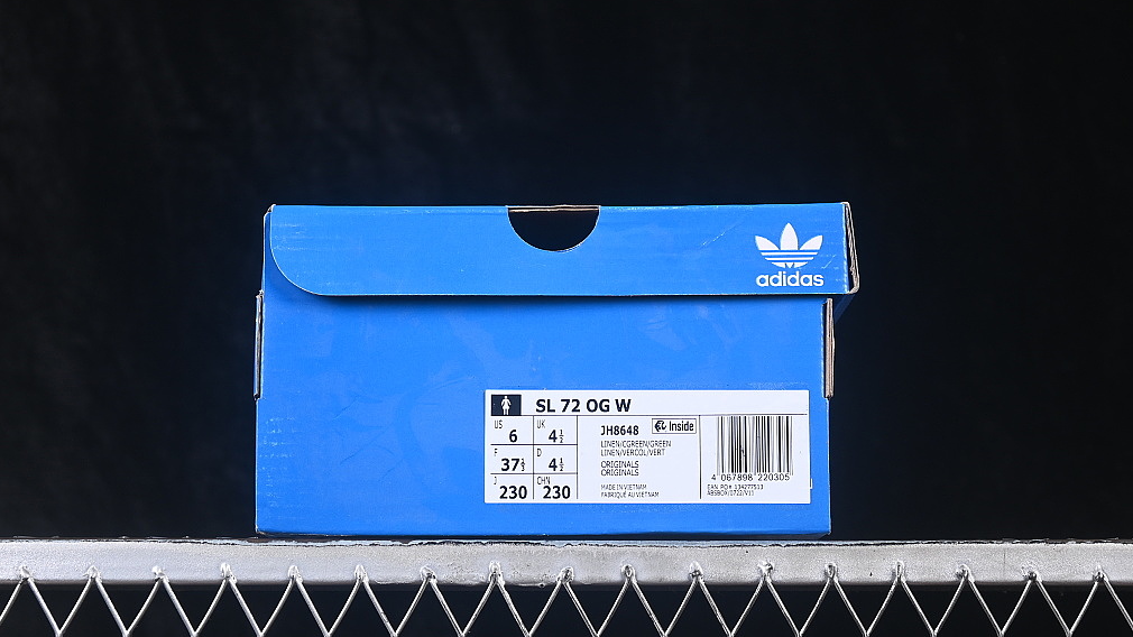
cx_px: 561
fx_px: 2523
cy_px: 288
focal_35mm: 84
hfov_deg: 25.3
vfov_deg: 14.4
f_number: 6.3
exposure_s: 1/60
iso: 160
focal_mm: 50
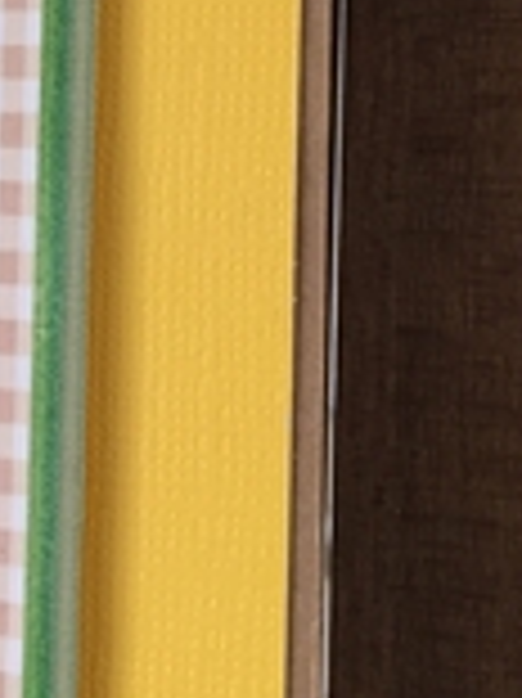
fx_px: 1691
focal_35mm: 84
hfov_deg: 16.9
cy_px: 68
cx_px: -83
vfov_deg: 22.7
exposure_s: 1/33
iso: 80
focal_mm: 4.15
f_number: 2.2
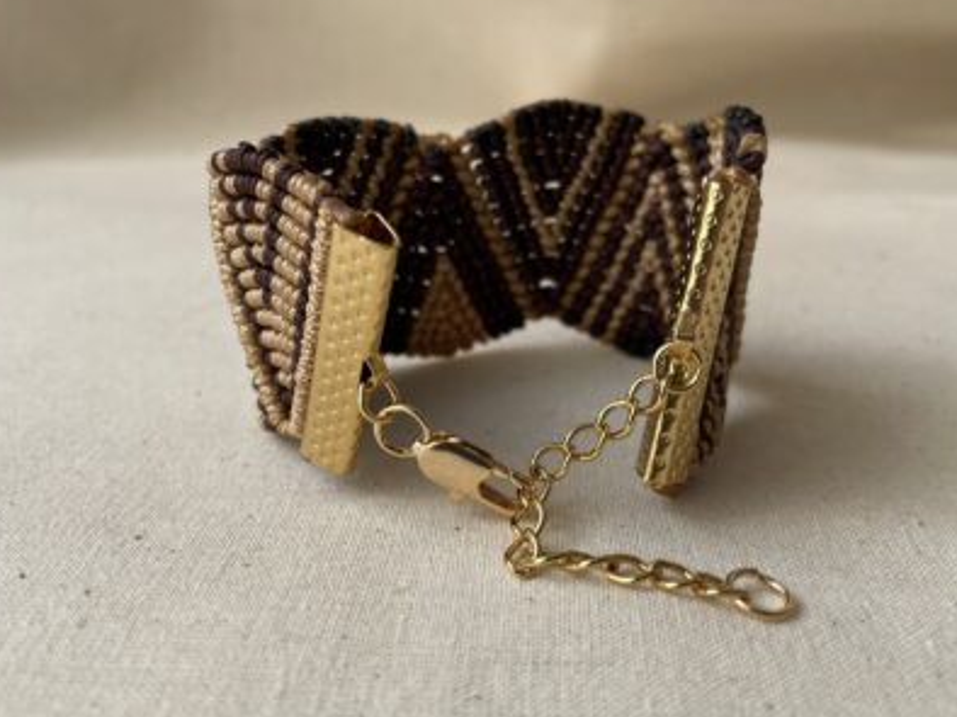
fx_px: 912
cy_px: 339
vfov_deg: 42.9
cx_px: 459
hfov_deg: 55.4
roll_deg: +0.4
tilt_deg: -20.3
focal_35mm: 33
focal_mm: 4.2
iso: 32
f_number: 1.6
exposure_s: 1/473
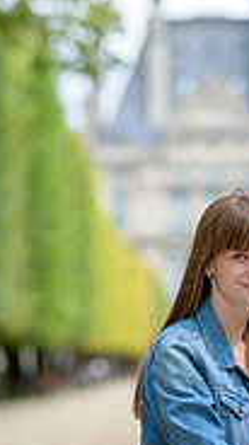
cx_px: 181
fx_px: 3169
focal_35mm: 269
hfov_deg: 4.5
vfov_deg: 8.0
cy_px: 406
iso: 64
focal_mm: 105
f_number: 2.5
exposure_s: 1/640
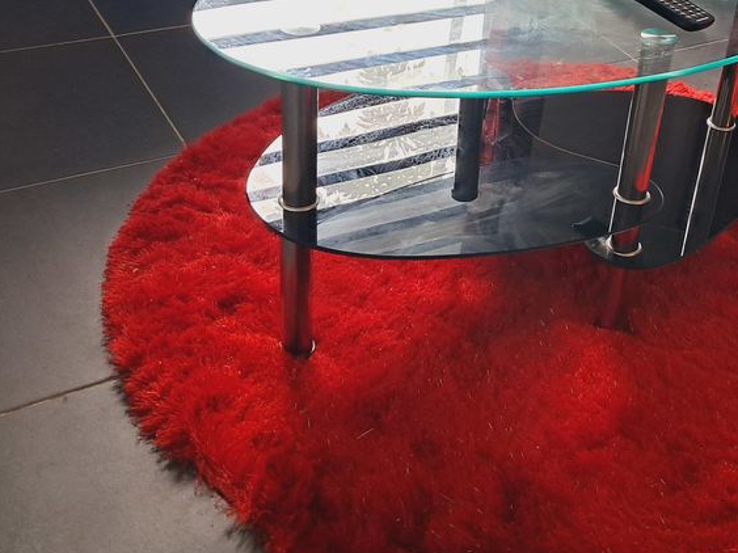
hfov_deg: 38.4
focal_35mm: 48
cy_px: 135
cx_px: 575
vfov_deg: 29.7
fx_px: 1023
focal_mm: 4
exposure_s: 1/50
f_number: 1.8
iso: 250
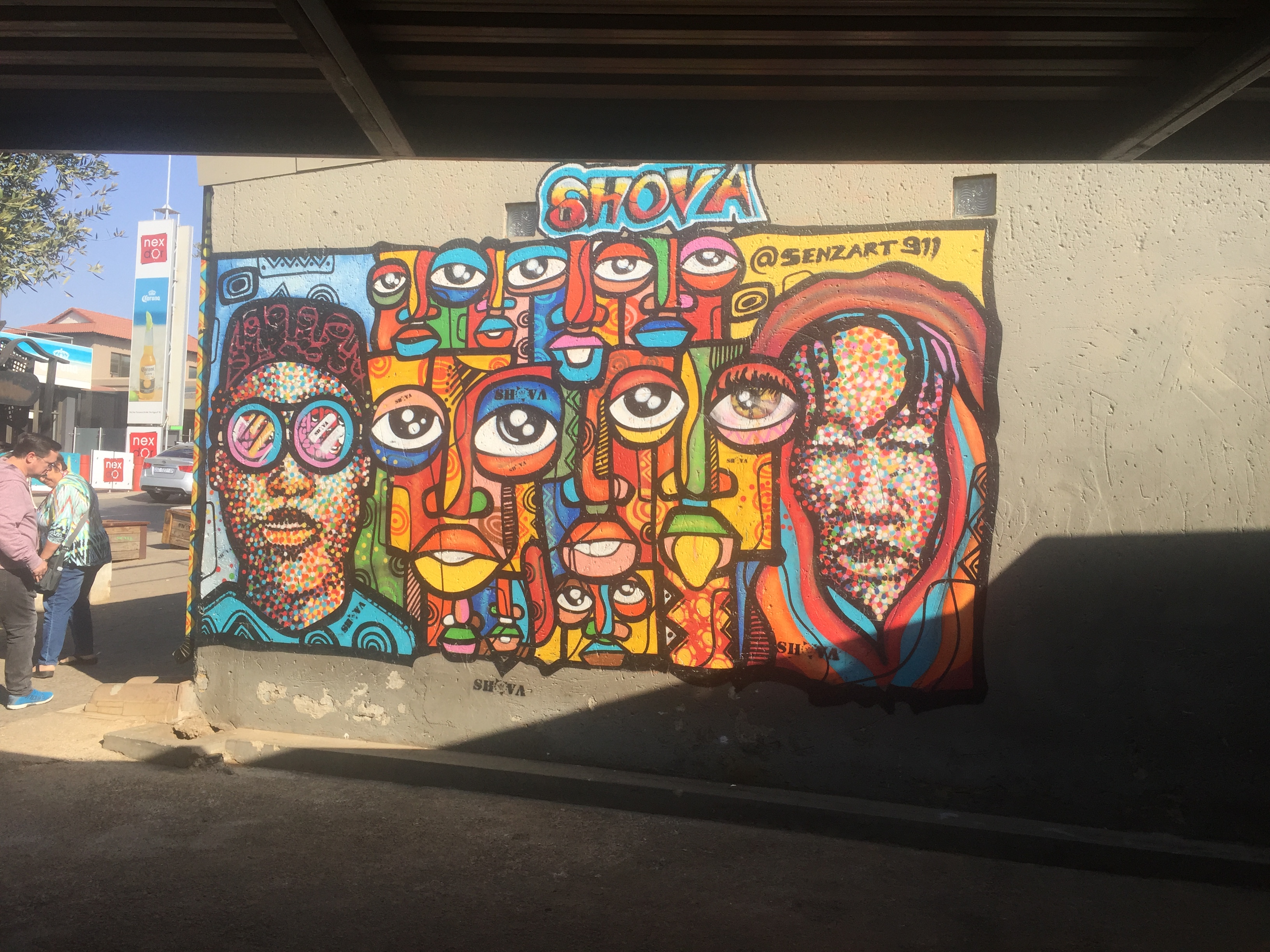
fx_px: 1064
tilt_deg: +4.1
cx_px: 635
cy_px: 476
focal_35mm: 29
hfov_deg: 61.7
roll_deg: -1.6
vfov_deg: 48.2
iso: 32
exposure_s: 1/1163
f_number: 2.2
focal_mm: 4.15
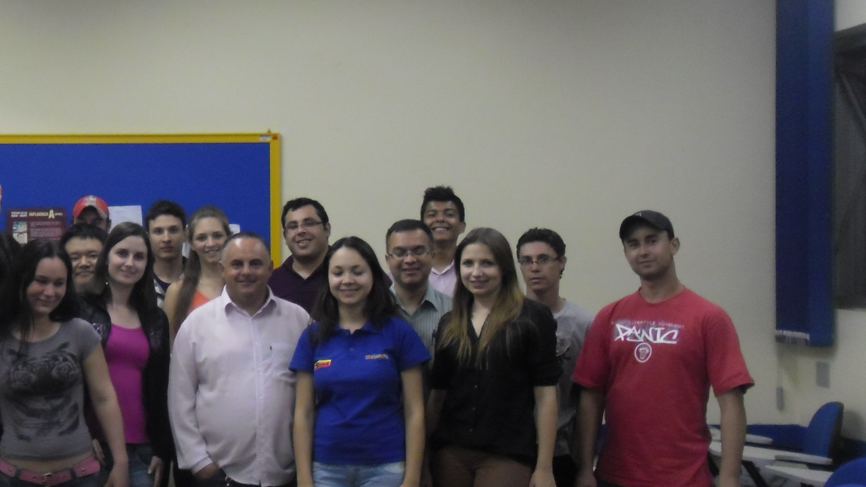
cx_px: 162
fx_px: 1263
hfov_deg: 36.4
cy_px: 251
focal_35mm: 55
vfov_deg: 21.8
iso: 200
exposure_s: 1/22
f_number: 3.5
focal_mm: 4.9
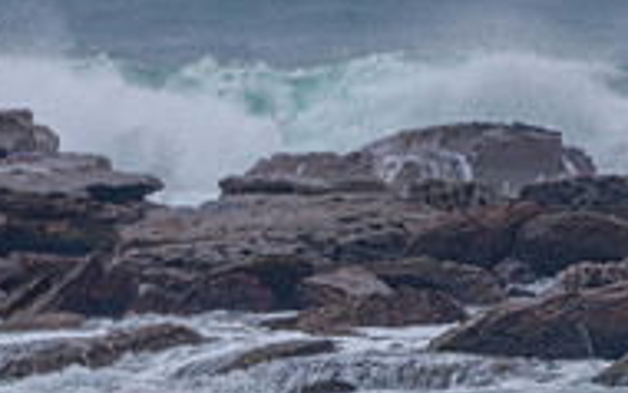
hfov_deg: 1.1
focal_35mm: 1904
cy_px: 474
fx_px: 32606
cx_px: 40
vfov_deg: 0.7
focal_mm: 500
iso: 640
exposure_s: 1/2000
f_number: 5.6
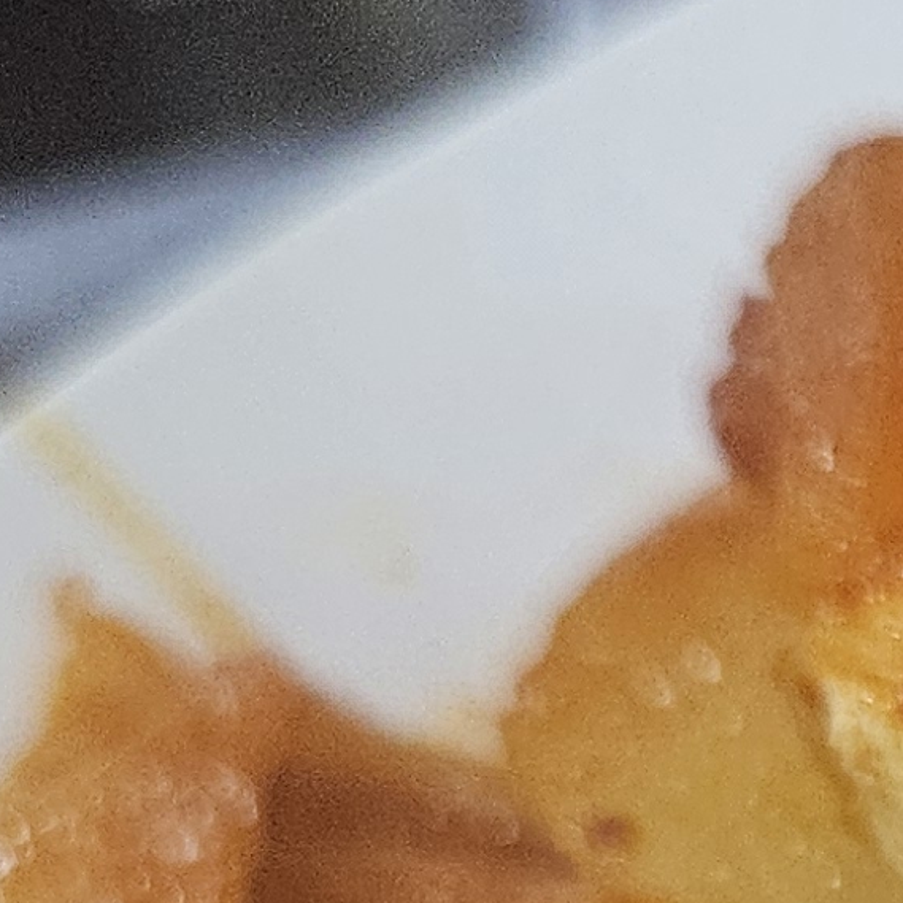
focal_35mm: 143
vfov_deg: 11.3
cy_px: 1644
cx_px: 1757
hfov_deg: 11.2
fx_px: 4220
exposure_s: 1/120
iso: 640
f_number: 1.8
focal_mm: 5.4
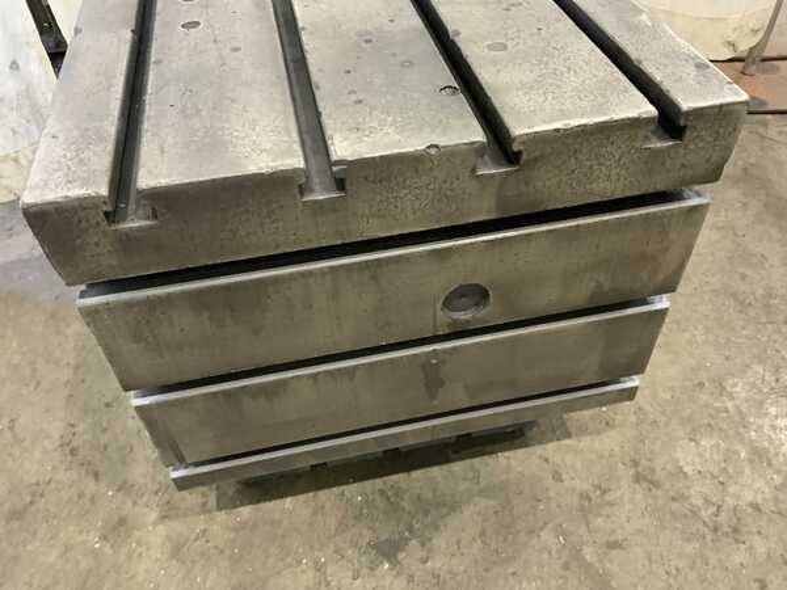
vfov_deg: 48.2
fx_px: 659
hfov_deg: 61.7
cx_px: 394
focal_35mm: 29
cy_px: 295
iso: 250
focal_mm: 3
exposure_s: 1/40
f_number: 1.8
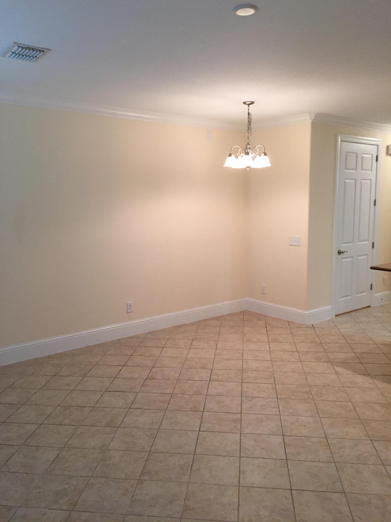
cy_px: 261
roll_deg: +1.1
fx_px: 437
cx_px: 196
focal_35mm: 29
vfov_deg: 61.7
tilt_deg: -7.3
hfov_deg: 48.2
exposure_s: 1/30
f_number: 2.2
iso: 50
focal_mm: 4.15
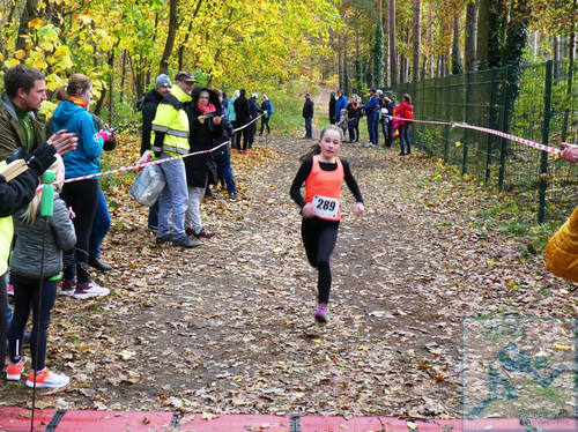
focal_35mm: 37
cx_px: 289
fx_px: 617
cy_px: 216
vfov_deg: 38.6
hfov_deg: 50.2
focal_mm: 6.7
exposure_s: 1/80
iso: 200
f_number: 3.7
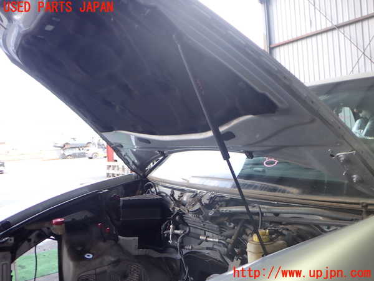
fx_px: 324
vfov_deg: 46.8
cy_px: 140
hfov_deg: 60.0
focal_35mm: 30
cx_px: 187
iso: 200
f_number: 2.3
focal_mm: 5.4
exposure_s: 1/60
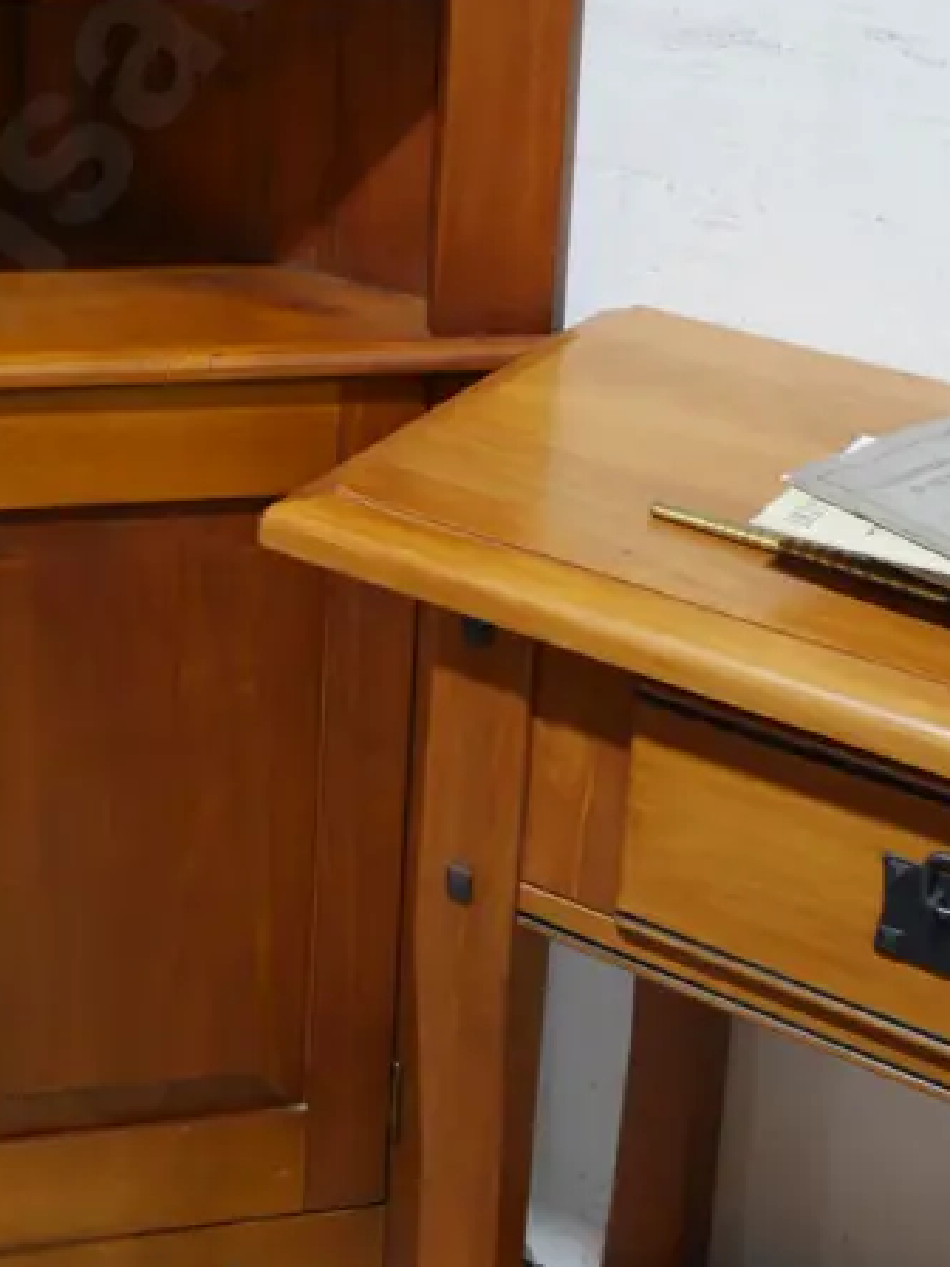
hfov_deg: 22.7
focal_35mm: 64
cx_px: 242
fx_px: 2342
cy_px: -82
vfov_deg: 27.9
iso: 400
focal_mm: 14
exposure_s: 1/60
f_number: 3.5
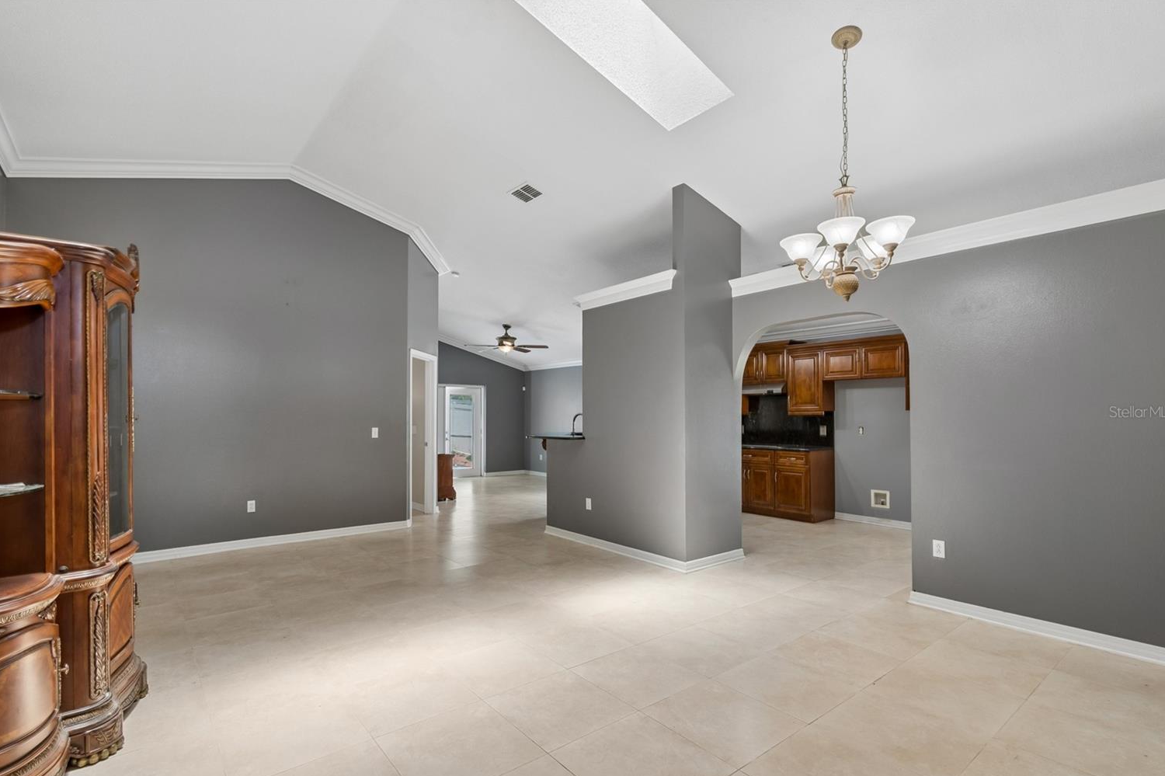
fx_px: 518
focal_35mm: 16
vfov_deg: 73.6
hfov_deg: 96.7
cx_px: 557
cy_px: 412
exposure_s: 1/30
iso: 100
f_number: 7.1
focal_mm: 10
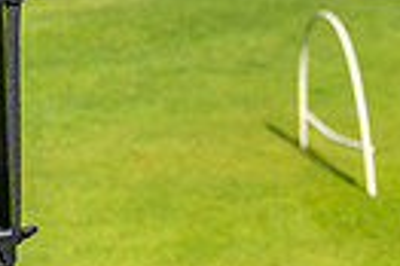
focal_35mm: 234
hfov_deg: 8.4
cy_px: -254
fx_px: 2597
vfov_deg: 5.7
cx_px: 760
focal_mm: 53
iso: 160
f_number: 5.6
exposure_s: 1/2500
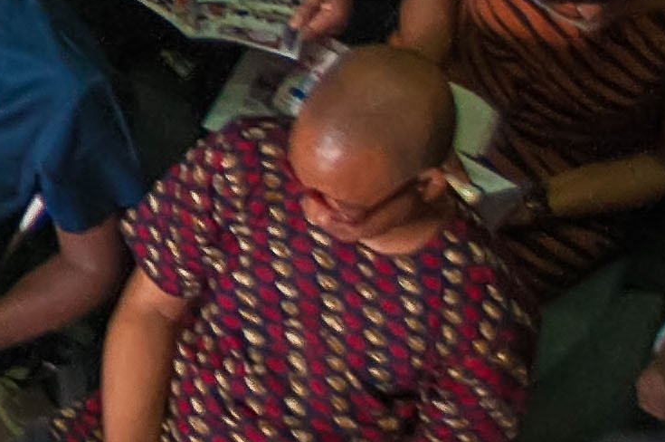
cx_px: -590
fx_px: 3228
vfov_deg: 7.7
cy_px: -166
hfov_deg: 10.9
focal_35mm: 175
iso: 800
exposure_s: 1/100
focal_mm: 20
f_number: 2.8
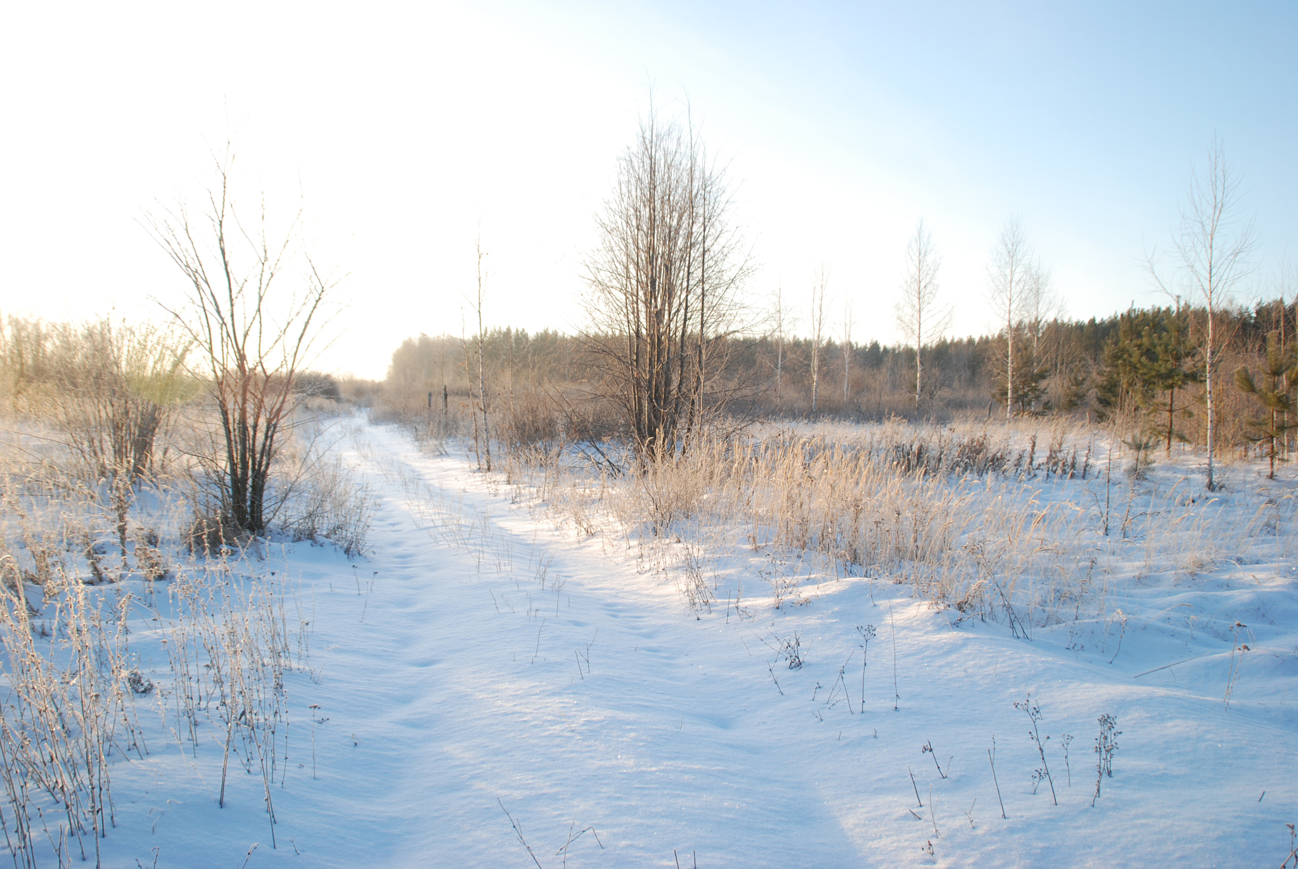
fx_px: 1354
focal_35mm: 38
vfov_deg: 35.6
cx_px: 649
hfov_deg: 51.2
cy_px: 434
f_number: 6.3
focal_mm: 25
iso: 100
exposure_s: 1/160
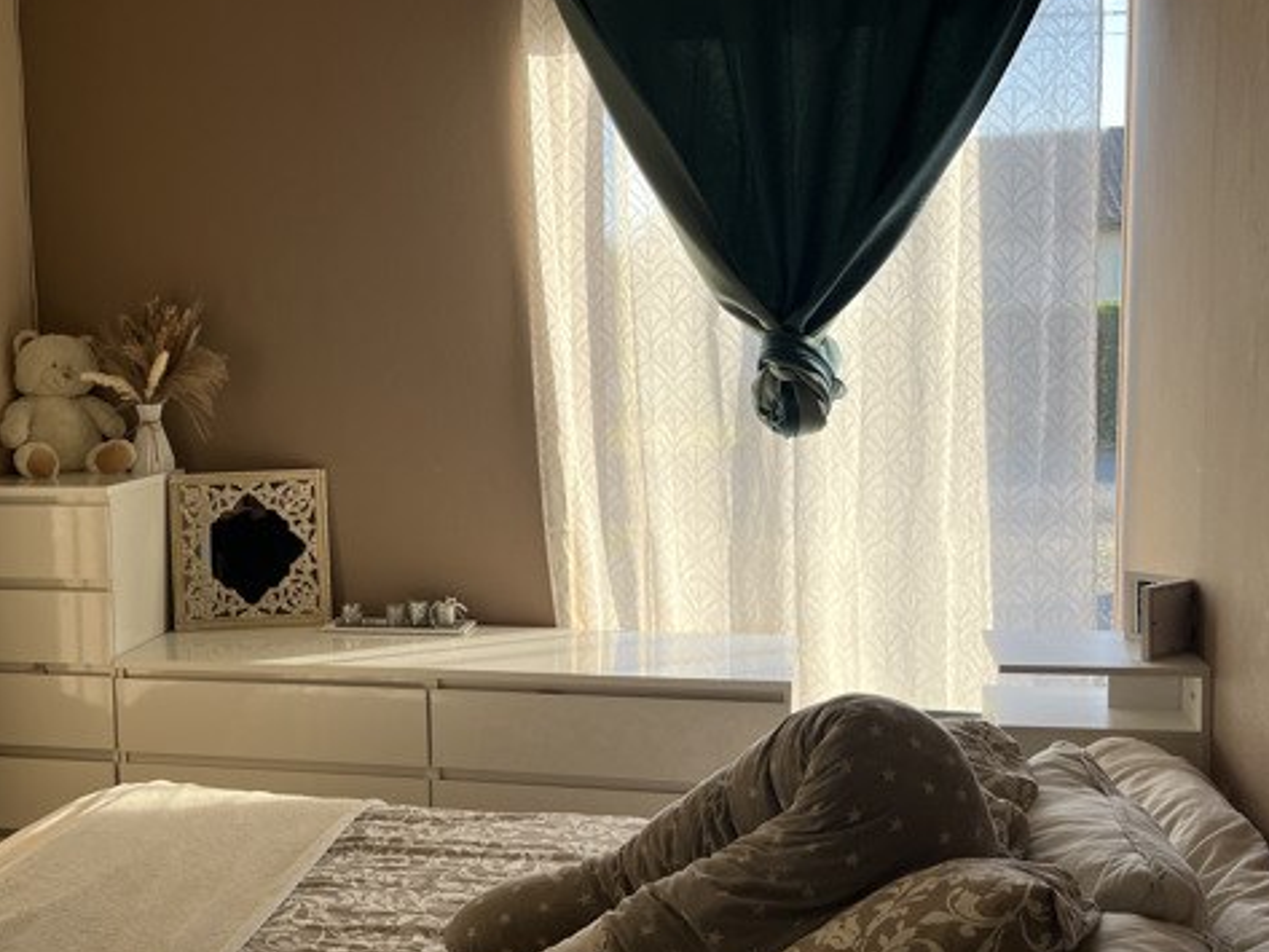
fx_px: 1613
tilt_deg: -6.0
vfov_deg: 32.9
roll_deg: +2.3
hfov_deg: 41.5
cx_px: 295
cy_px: 504
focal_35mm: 44
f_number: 1.6
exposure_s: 1/195
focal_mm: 5.1
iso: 50
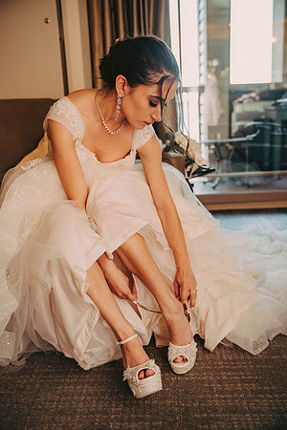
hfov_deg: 36.9
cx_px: 144
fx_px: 430
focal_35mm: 36
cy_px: 215
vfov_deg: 53.1
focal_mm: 36
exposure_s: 1/125
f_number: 2.8
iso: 400
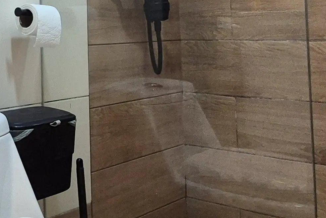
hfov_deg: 32.3
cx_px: -24
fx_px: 498
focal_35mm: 55
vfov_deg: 23.8
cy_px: 11
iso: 200
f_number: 2.2
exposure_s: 1/60
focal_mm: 2.2
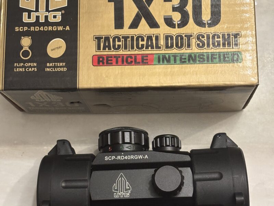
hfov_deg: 36.8
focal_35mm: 52
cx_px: 137
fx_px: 412
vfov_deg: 28.0
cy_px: 103
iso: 250
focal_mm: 5.96
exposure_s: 1/40
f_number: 1.6
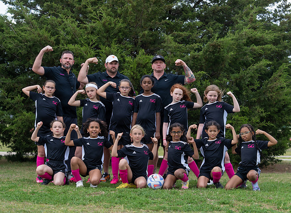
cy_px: 110
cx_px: 144
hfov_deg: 23.6
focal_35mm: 83
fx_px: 696
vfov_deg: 17.4
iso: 160
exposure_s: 1/320
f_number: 4
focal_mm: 70
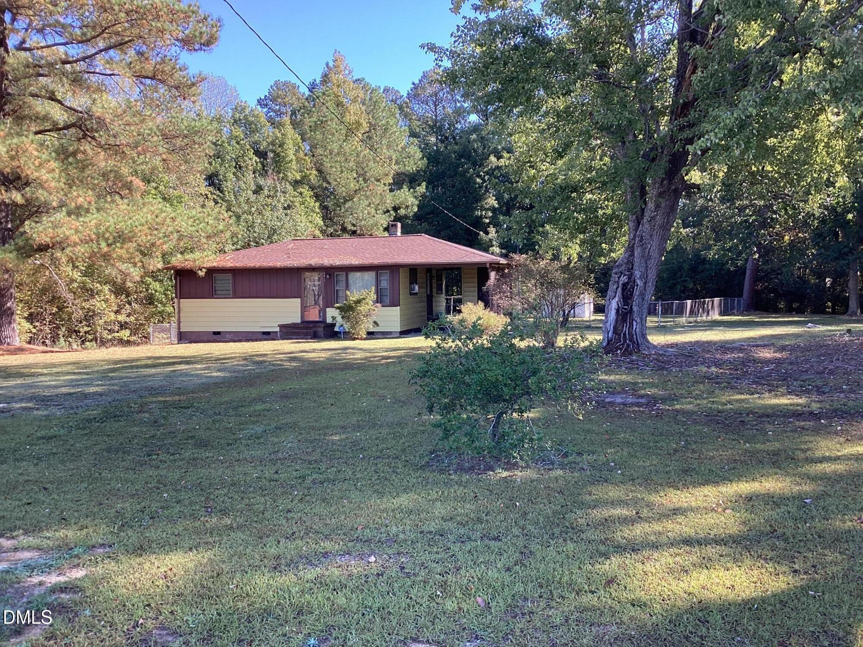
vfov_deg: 45.4
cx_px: 432
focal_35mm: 31
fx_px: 773
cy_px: 324
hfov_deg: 58.4
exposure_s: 1/120
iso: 25
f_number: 2.4
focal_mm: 3.3
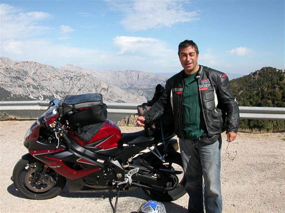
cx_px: 142
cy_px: 106
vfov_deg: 38.7
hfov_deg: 50.1
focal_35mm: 37
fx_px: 305
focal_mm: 5.6
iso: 100
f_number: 4.5
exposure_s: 1/662
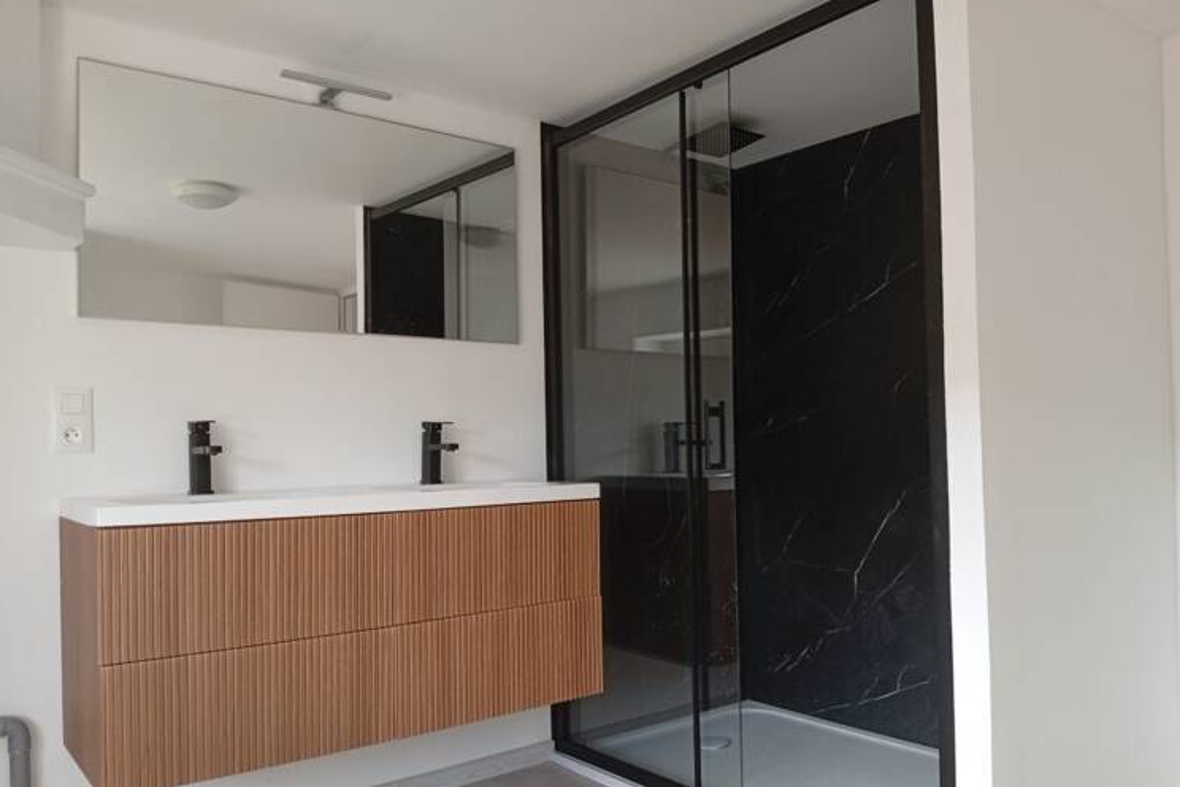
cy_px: 444
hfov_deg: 63.7
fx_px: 950
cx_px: 601
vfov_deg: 44.9
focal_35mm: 29
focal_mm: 3.98
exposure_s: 1/33.3
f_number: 1.8
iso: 308
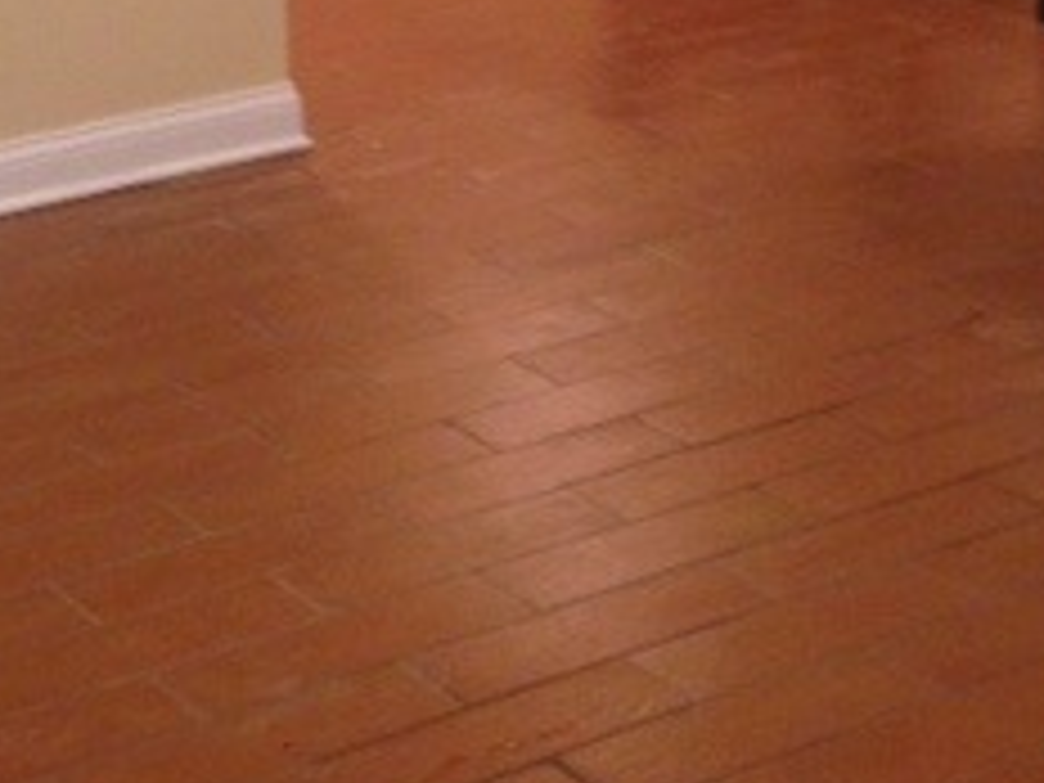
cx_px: -40
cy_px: -234
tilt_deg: -7.7
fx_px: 2745
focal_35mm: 91
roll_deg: +3.1
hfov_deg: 20.7
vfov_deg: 15.5
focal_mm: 4.12
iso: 160
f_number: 2.4
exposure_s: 1/20
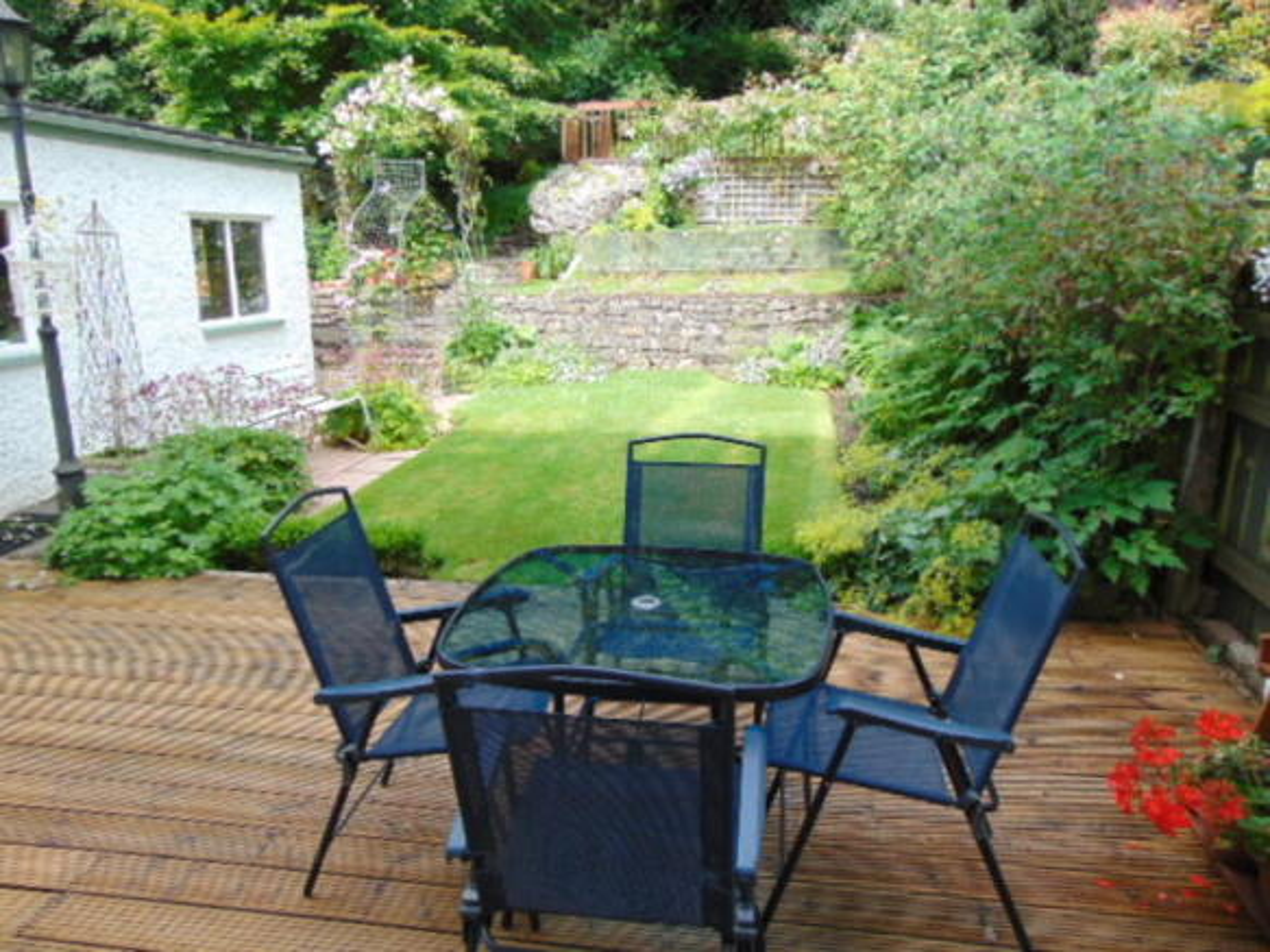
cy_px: 476
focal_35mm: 25
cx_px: 635
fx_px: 917
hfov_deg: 69.4
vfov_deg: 54.9
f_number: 3
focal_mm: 4.5
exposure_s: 1/250
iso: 80
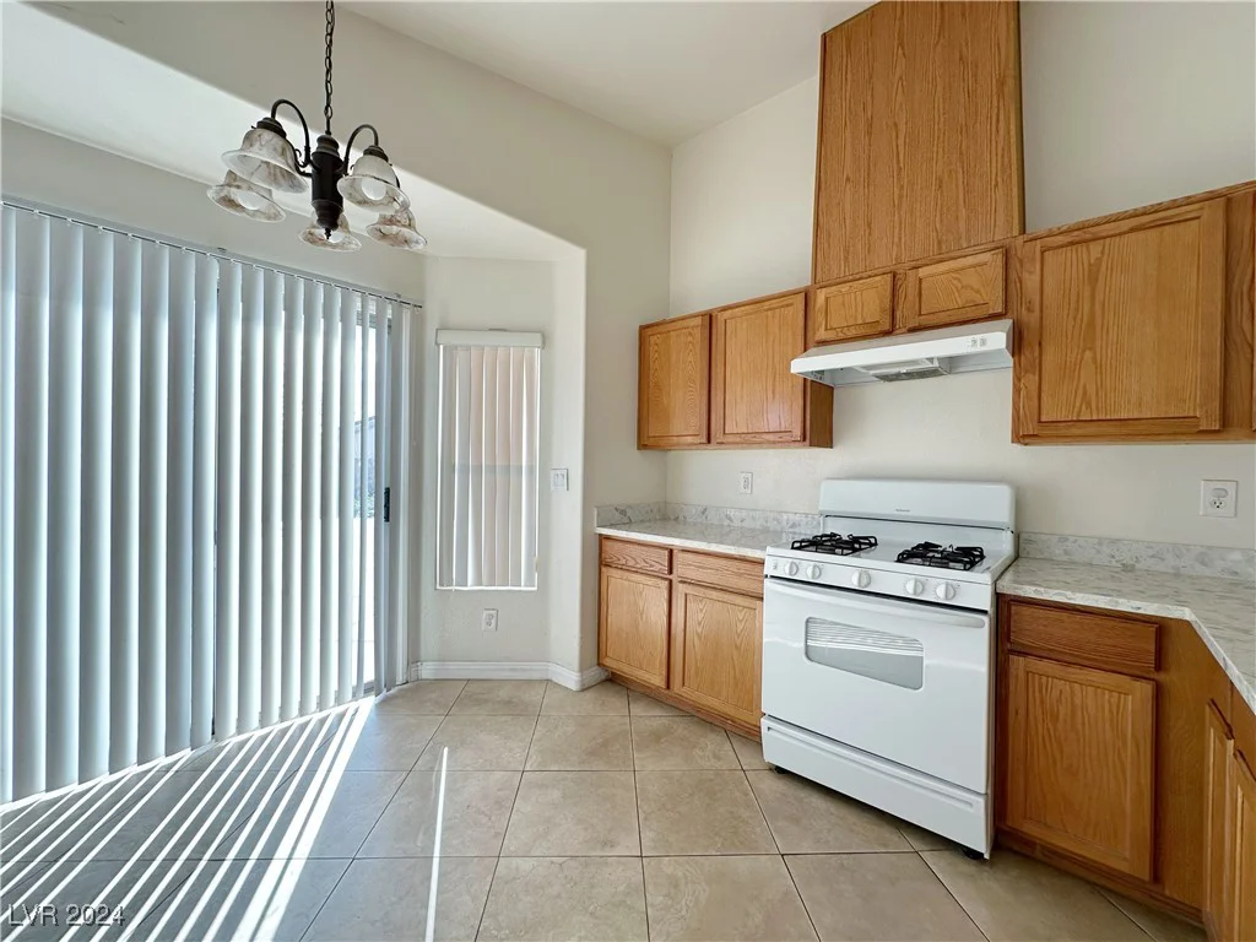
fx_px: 508
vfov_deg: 85.7
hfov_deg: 102.1
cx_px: 628
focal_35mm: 14
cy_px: 471
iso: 40
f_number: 2.2
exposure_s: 1/165
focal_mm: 2.22
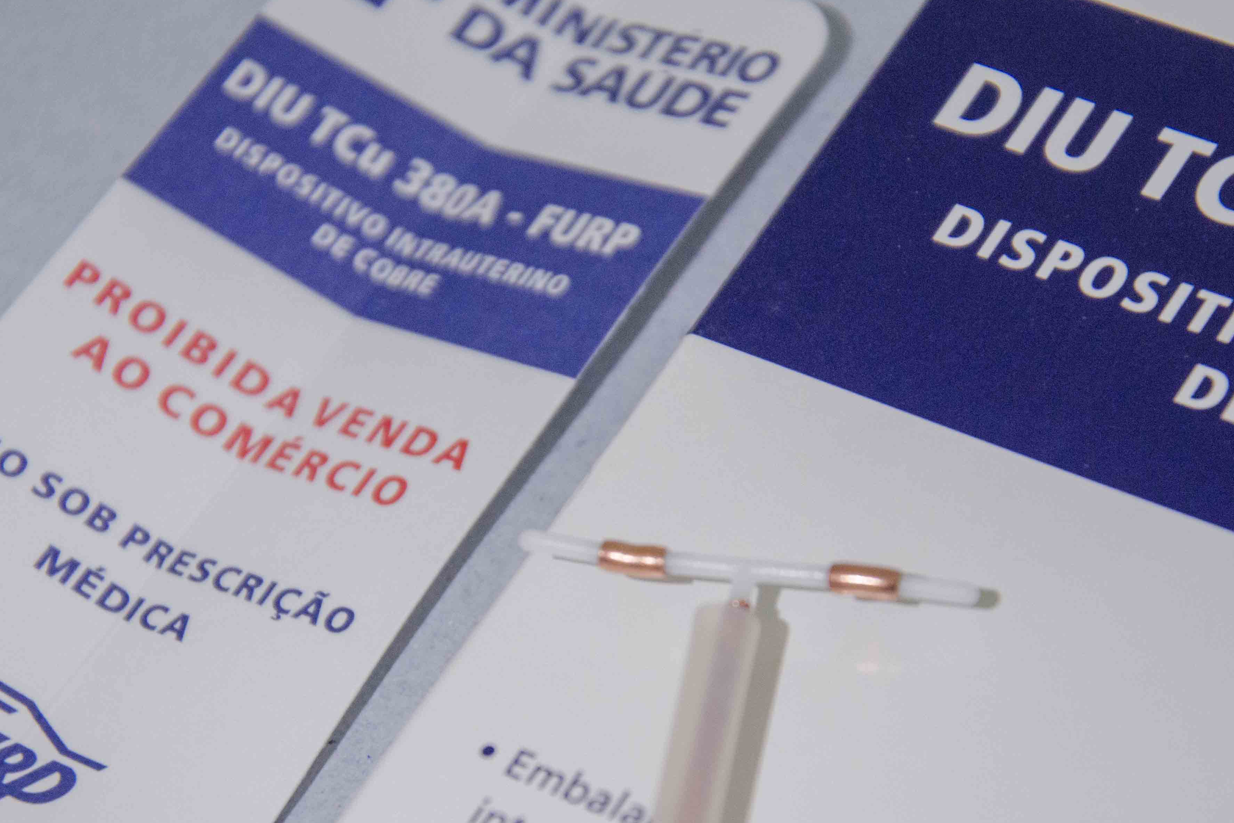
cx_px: 651
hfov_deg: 11.6
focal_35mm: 177
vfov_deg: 7.8
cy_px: 558
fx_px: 6056
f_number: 5.6
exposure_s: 1/60
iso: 1000
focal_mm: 85
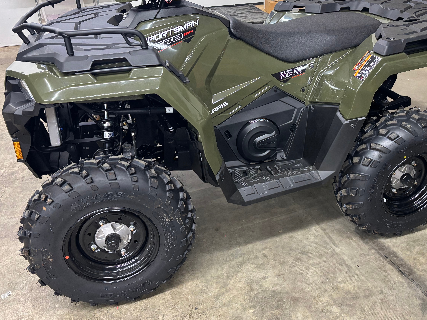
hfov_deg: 55.2
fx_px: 407
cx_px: 242
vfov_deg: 42.8
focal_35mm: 33
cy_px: 132
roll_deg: +0.4
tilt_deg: -25.5
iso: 320
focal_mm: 5.96
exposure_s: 1/60
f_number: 1.6
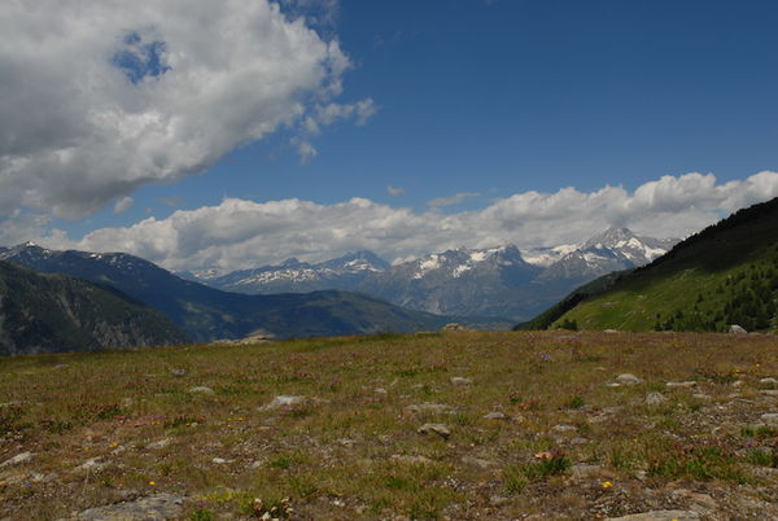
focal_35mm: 33
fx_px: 714
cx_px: 389
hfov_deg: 57.2
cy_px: 260
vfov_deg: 40.1
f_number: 10
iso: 100
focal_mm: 22
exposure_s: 1/400
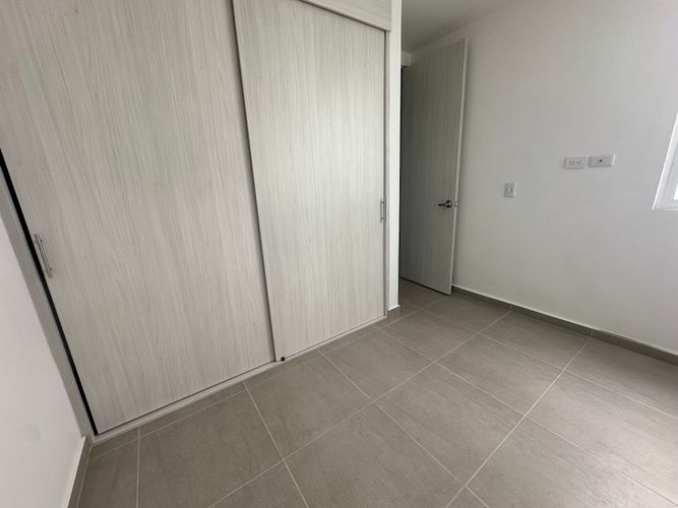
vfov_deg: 85.7
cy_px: 254
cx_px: 339
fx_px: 274
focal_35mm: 14
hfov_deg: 102.1
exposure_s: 1/99
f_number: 2.2
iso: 50
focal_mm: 2.22
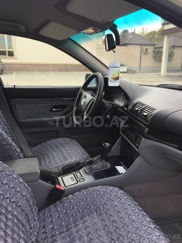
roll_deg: +0.0
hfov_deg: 48.2
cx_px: 91
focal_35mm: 29
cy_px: 122
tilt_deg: -13.1
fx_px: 203
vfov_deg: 61.7
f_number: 2.2
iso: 32
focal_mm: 4.15
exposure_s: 1/347
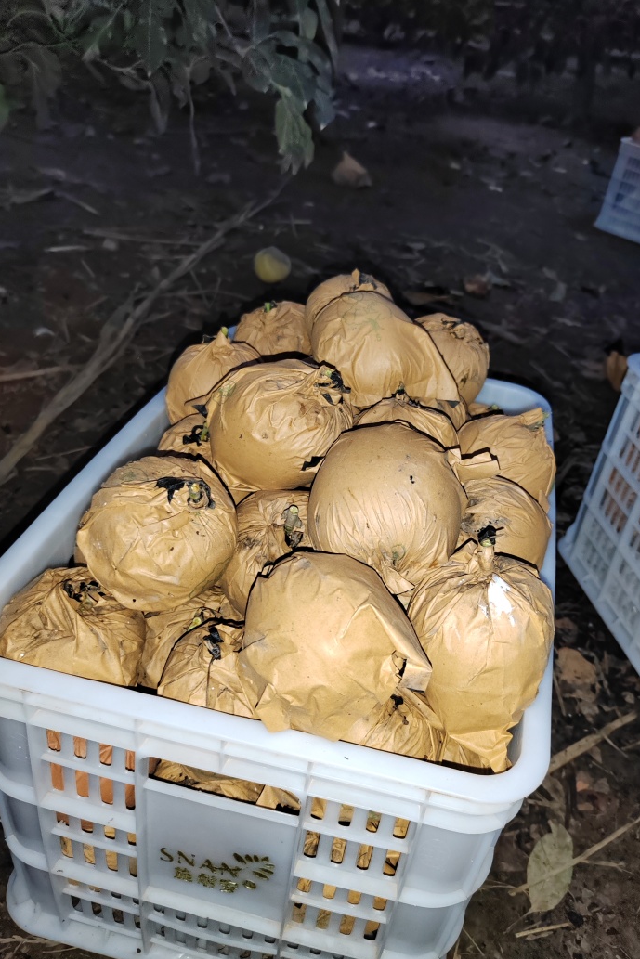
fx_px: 773
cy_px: 477
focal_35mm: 29
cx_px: 366
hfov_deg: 44.9
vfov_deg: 63.7
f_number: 1.8
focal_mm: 6.14
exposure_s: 1/50
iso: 6400
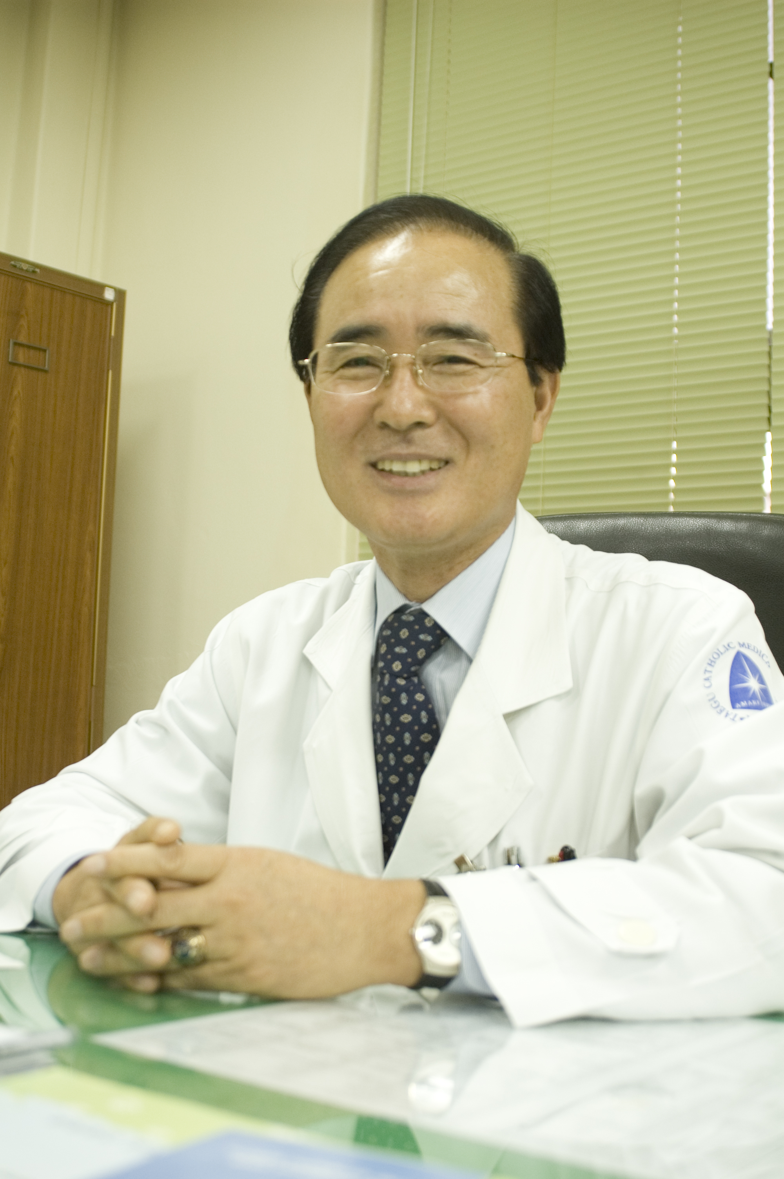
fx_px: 1374
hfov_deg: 31.8
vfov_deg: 46.4
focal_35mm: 42
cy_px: 590
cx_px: 392
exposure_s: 1/30
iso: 200
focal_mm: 28
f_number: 3.5
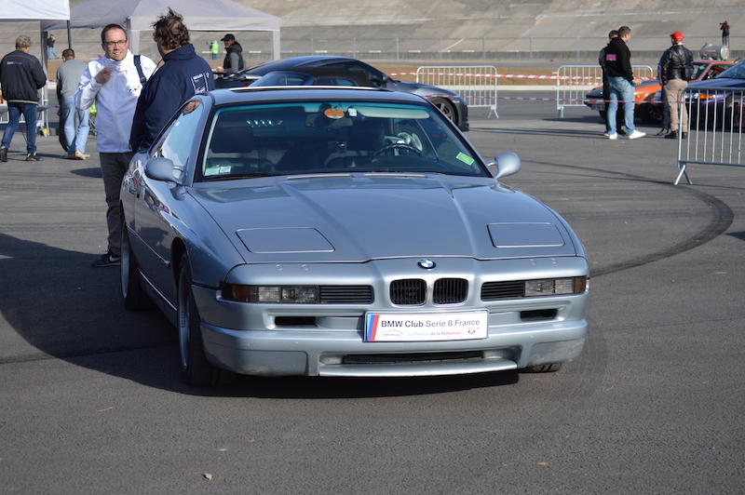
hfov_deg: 21.9
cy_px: 248
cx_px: 372
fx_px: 1923
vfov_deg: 14.7
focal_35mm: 93
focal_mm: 62
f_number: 6.3
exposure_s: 1/1600
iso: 400
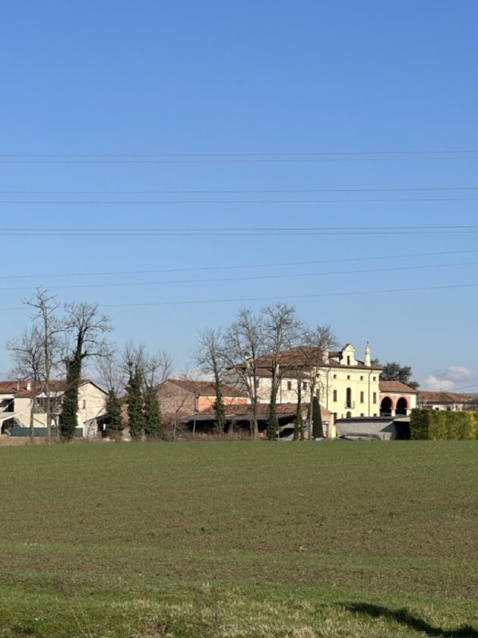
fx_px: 1731
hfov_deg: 15.7
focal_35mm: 94
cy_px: 281
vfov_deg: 20.9
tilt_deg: +7.1
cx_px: 273
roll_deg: -1.3
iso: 32
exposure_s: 1/1074
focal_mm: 9
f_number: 2.8
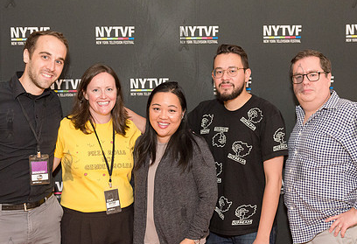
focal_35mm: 48
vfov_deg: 28.5
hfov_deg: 40.8
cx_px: 188
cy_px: 138
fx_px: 480
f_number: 4
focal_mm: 28
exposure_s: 1/400
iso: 3200
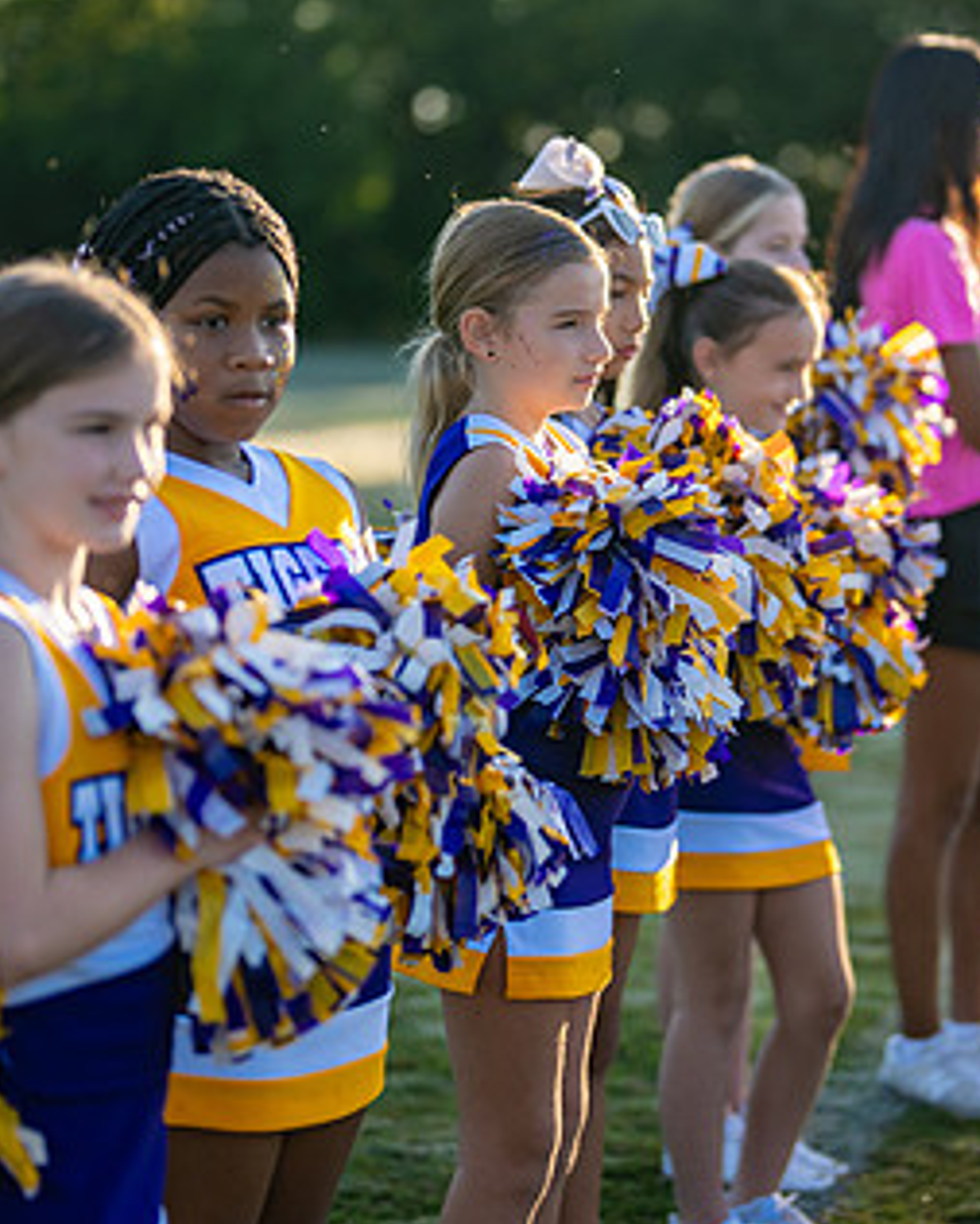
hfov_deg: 14.8
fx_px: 3769
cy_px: 461
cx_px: 645
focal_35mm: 104
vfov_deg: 18.4
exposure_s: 1/2500
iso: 100
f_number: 1.2
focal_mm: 50
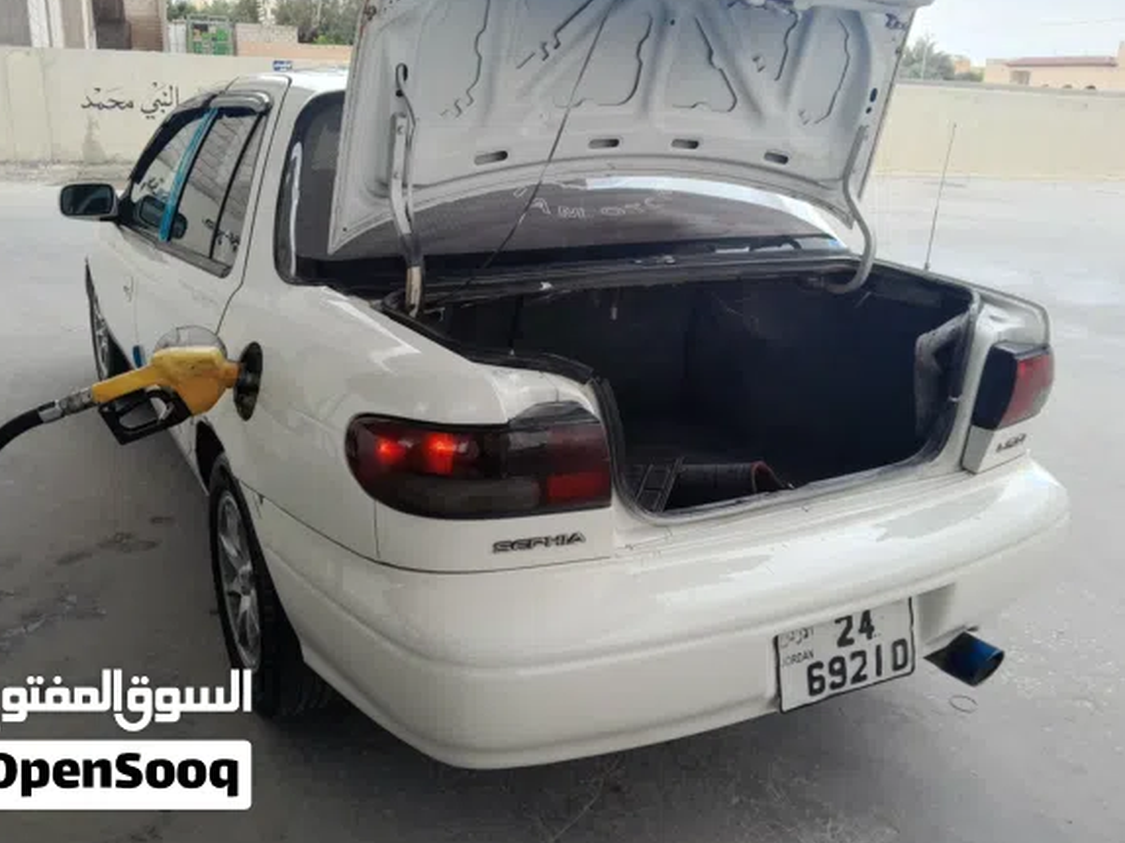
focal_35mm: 29
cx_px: 547
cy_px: 386
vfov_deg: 48.1
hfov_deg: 61.7
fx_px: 942
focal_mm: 3.98
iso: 40
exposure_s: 1/100
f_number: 1.8
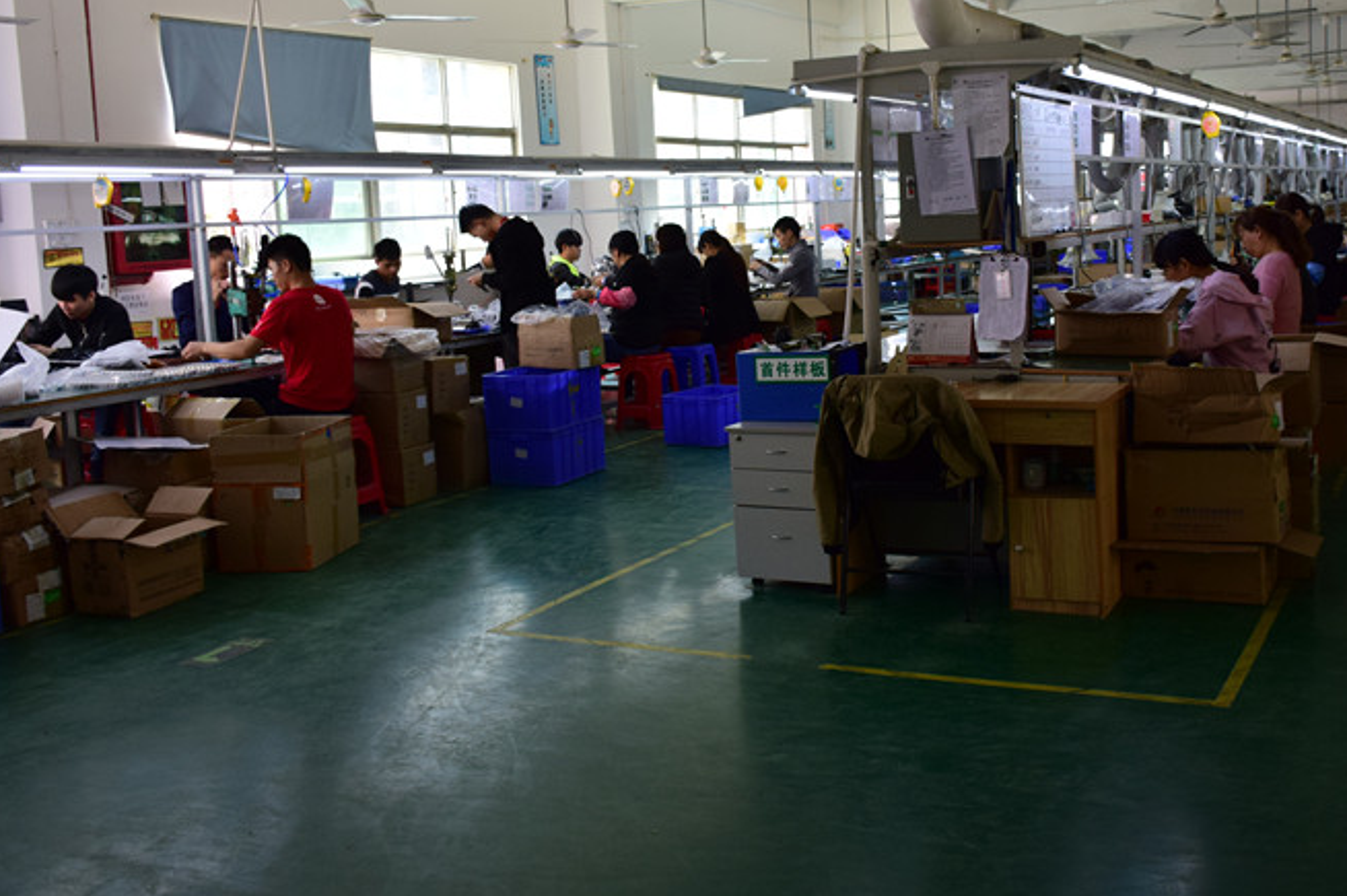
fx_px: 1458
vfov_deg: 34.0
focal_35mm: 39
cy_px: 348
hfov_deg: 49.2
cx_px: 834
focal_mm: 20
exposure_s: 1/160
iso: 640
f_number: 5.6
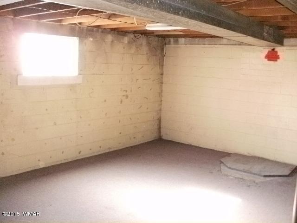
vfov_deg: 39.7
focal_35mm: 36
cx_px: 148
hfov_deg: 51.4
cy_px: 112
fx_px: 309
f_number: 3.5
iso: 500
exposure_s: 1/30
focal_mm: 6.3
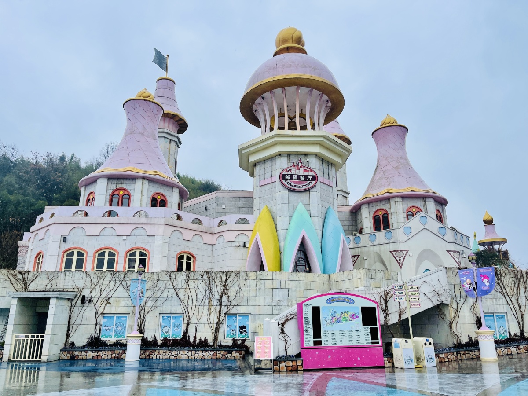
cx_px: 264
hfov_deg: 67.3
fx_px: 397
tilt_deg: +17.6
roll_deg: +0.1
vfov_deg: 53.1
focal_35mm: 26
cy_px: 198
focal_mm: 5.1
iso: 32
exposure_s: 1/1098
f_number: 1.6
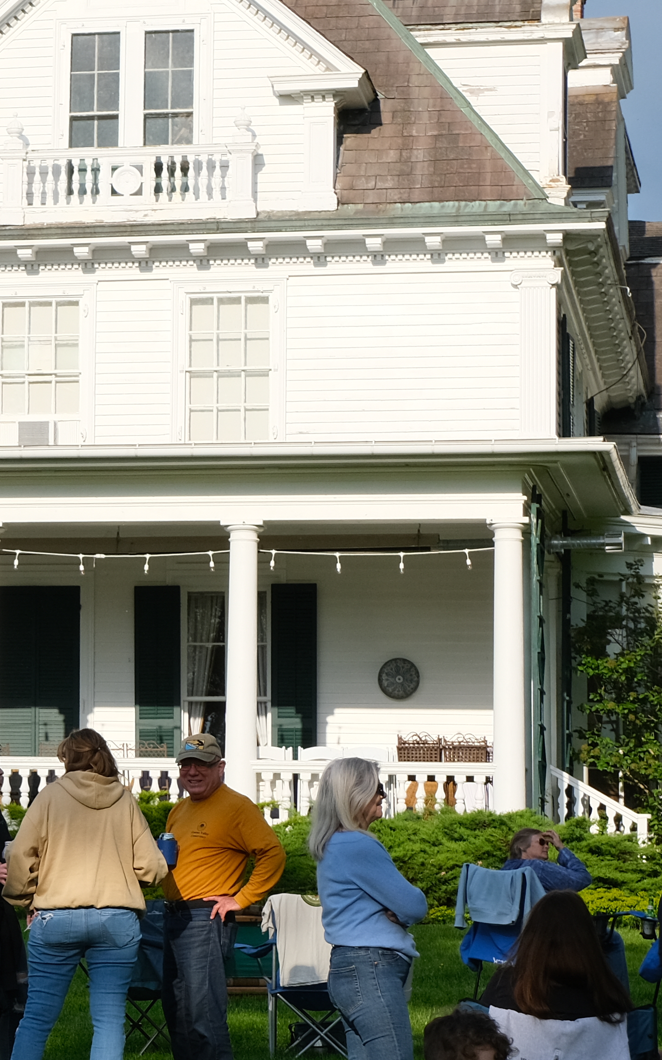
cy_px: 533
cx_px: -749
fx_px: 4244
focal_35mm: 147
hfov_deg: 8.4
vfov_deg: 14.2
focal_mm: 35.3
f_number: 5.6
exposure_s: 1/950
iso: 320
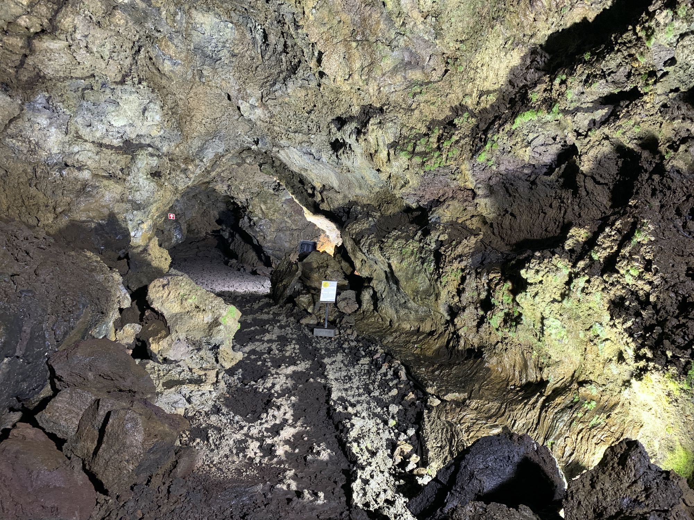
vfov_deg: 53.1
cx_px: 347
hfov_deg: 67.3
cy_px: 260
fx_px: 521
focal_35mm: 26
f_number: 1.8
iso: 400
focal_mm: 4.25
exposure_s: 1/26
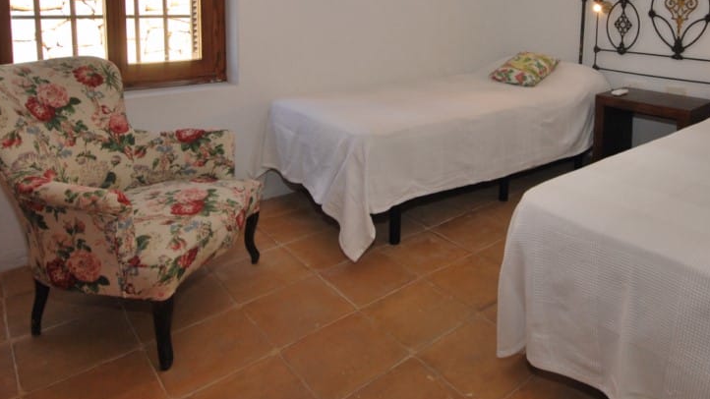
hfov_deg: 72.8
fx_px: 471
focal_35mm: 25
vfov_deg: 42.4
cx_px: 446
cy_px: 44
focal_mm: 10
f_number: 5
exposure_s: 1/100
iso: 200
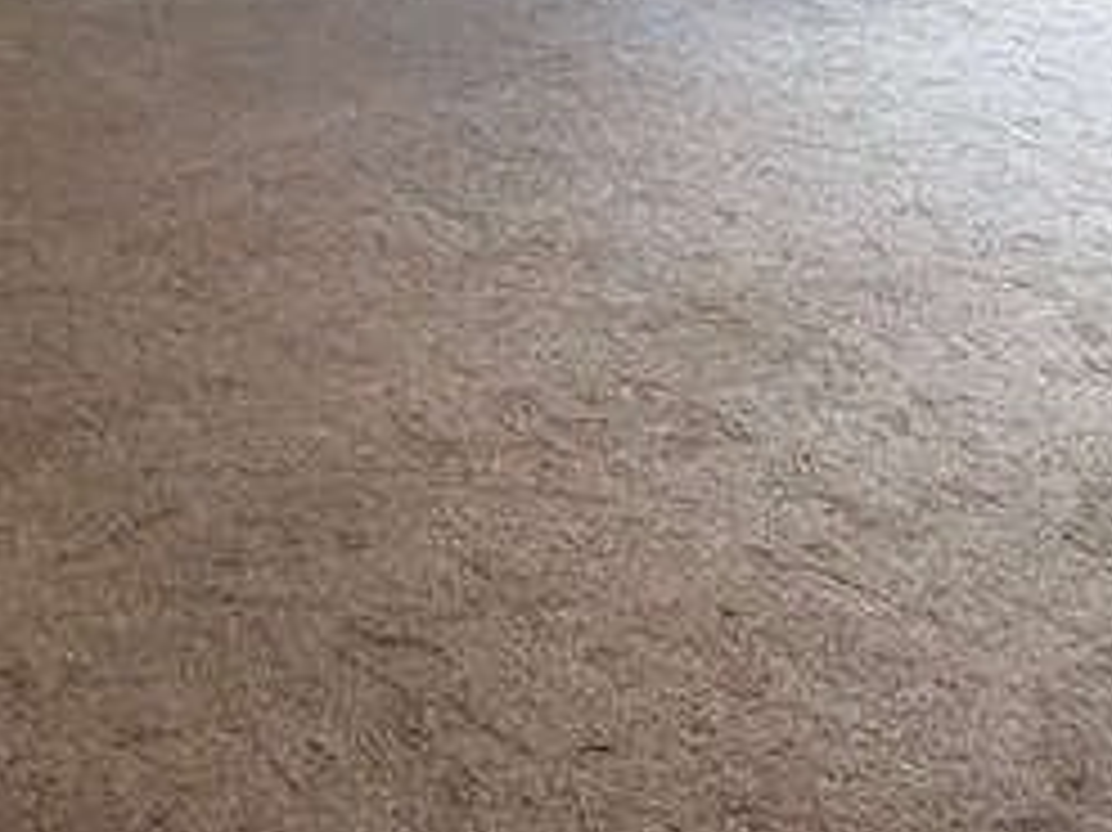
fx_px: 1862
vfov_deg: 21.4
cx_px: 428
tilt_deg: -9.5
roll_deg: +0.1
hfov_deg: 33.1
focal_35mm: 58
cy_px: -391
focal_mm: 2.22
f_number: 2.2
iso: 200
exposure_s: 1/120
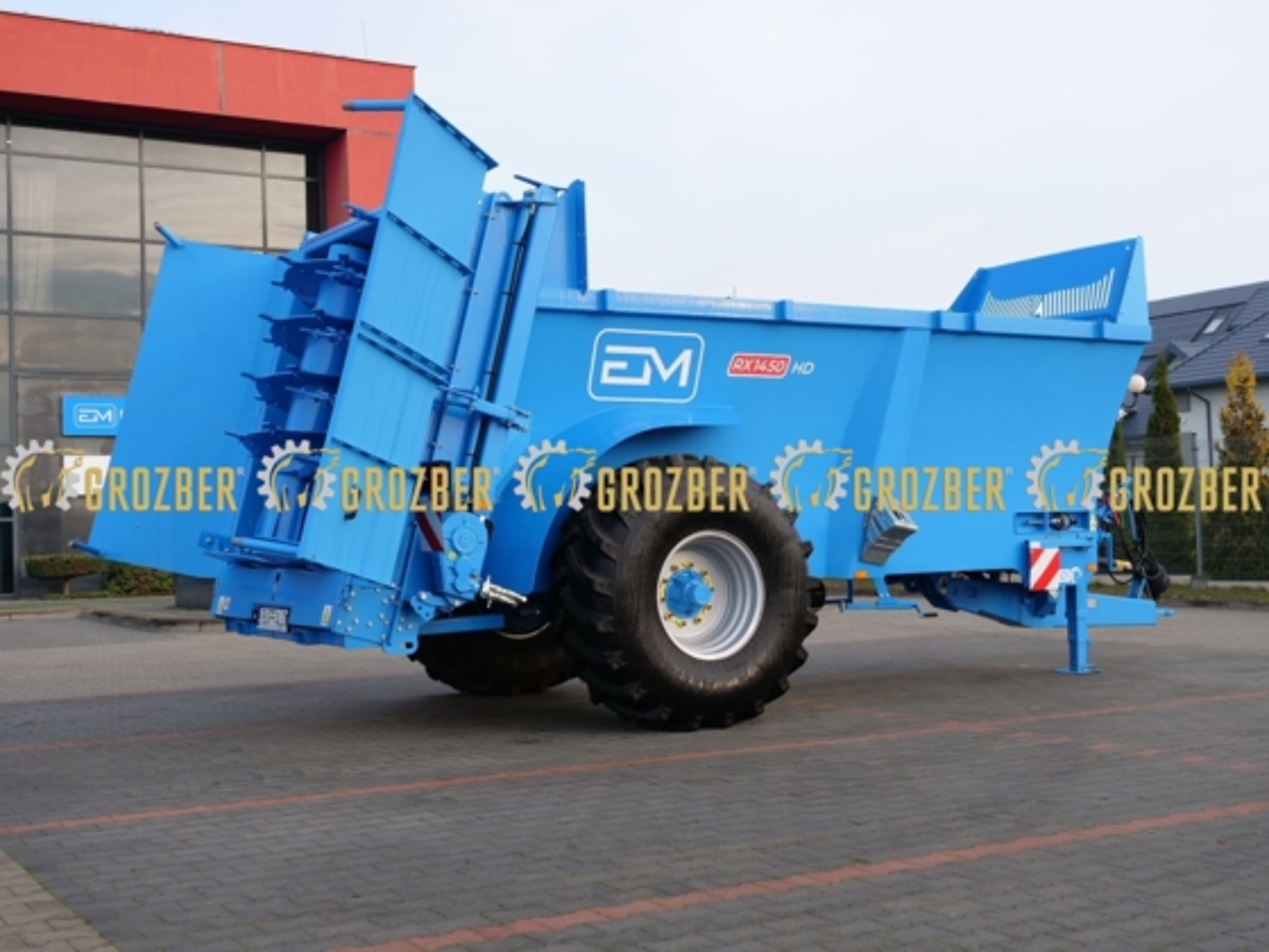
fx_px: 1686
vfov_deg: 31.5
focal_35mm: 46
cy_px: 476
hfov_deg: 41.2
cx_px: 634
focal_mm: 23
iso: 200
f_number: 4.5
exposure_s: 1/160
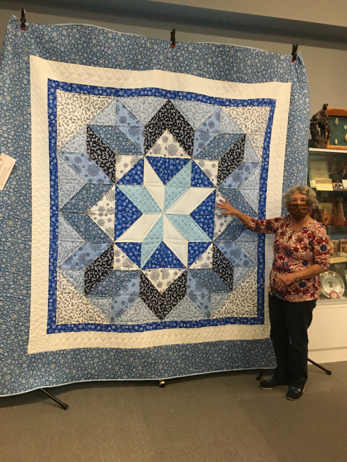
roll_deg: +0.8
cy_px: 231
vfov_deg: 61.7
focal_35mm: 29
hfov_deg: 48.2
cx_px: 174
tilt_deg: -8.4
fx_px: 388
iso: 160
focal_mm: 4.15
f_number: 2.2
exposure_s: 1/30
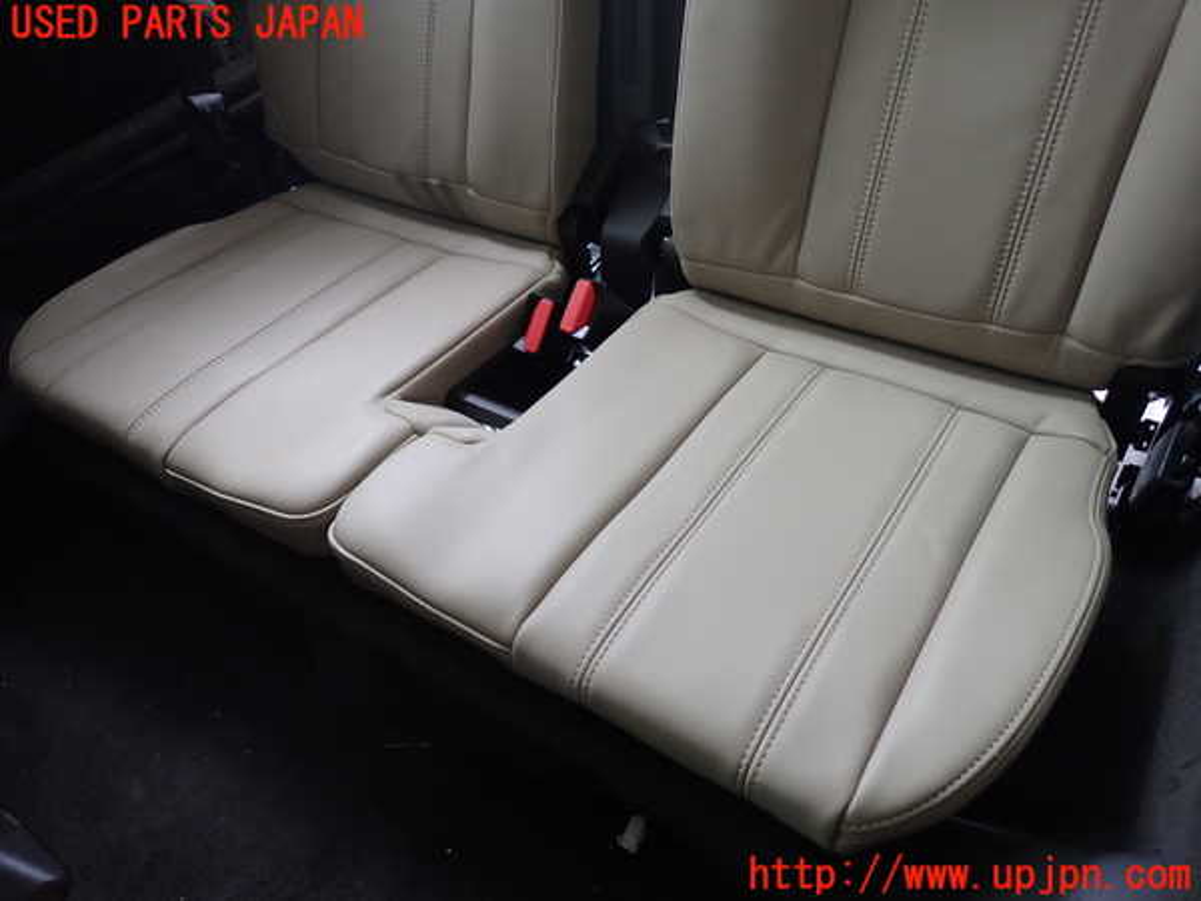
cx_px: 600
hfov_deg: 69.4
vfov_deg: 54.9
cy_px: 450
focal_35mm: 25
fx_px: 867
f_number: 2
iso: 200
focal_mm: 4.5
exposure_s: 1/40
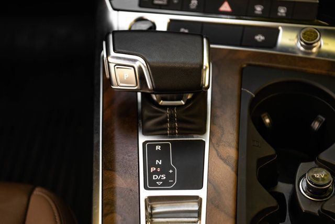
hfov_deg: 28.8
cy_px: 112
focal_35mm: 70
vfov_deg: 19.5
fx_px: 651
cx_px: 168
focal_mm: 70
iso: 640
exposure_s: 1/200
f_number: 5
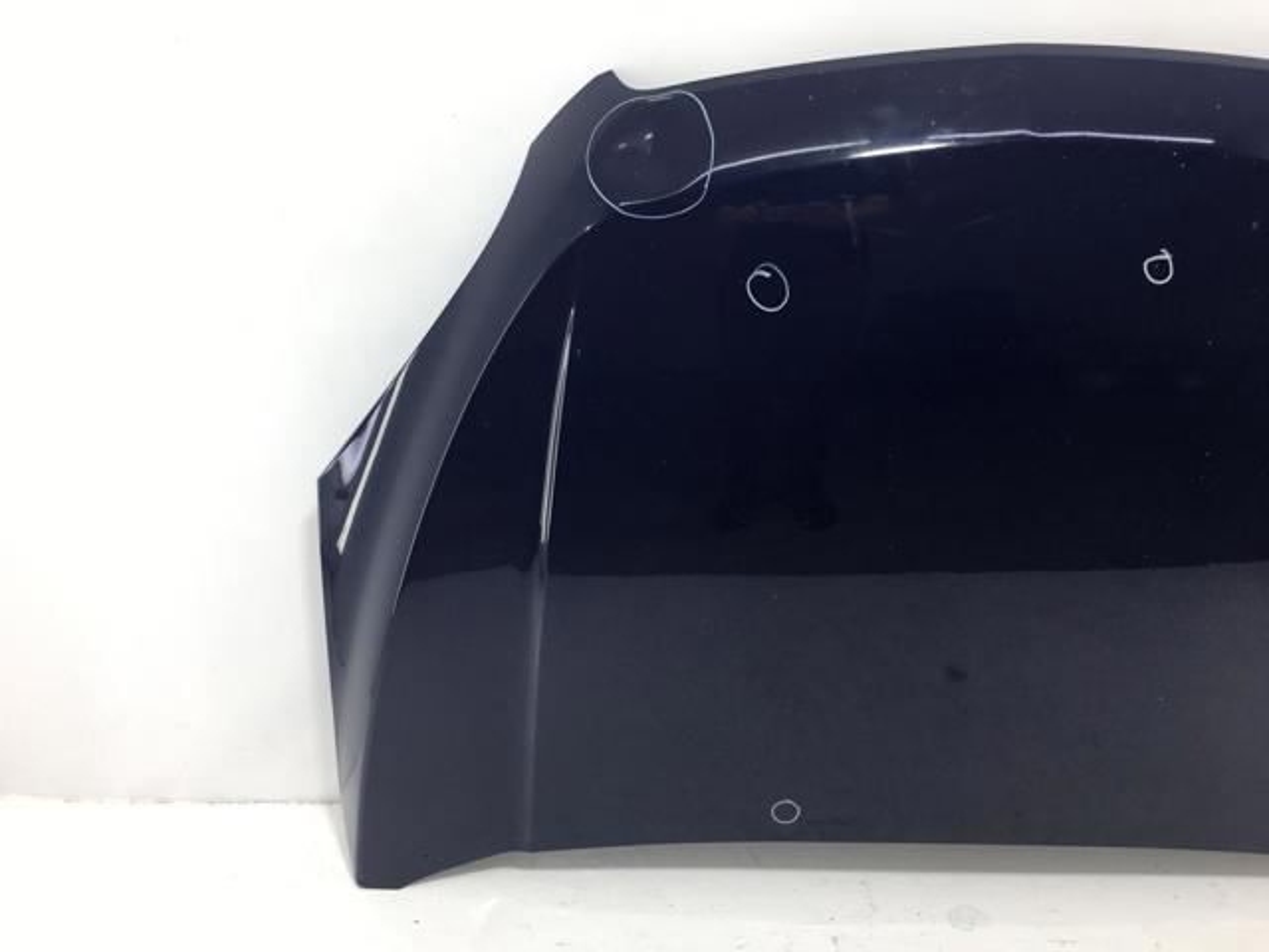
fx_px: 1063
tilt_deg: -26.9
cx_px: 634
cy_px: 476
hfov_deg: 61.7
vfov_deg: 48.2
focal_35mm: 29
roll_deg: +1.0
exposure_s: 1/100
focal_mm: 4.15
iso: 25
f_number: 2.2
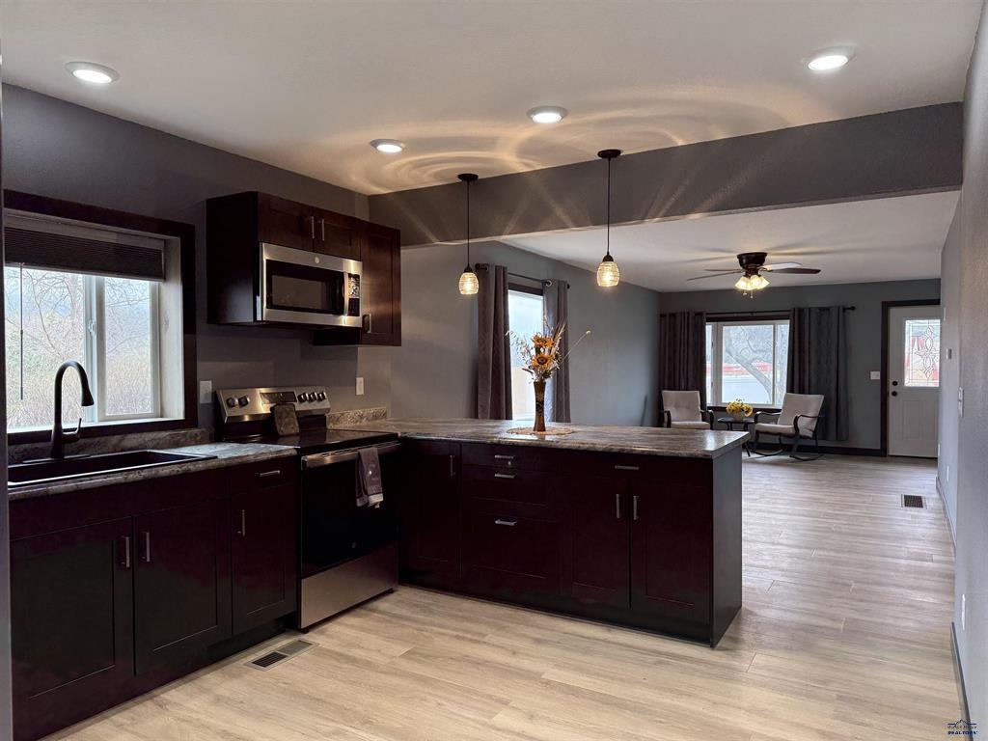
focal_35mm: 24
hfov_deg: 71.6
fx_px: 685
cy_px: 370
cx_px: 494
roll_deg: +0.2
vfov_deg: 56.8
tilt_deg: -1.5
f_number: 1.78
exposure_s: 1/120
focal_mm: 6.76
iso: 200
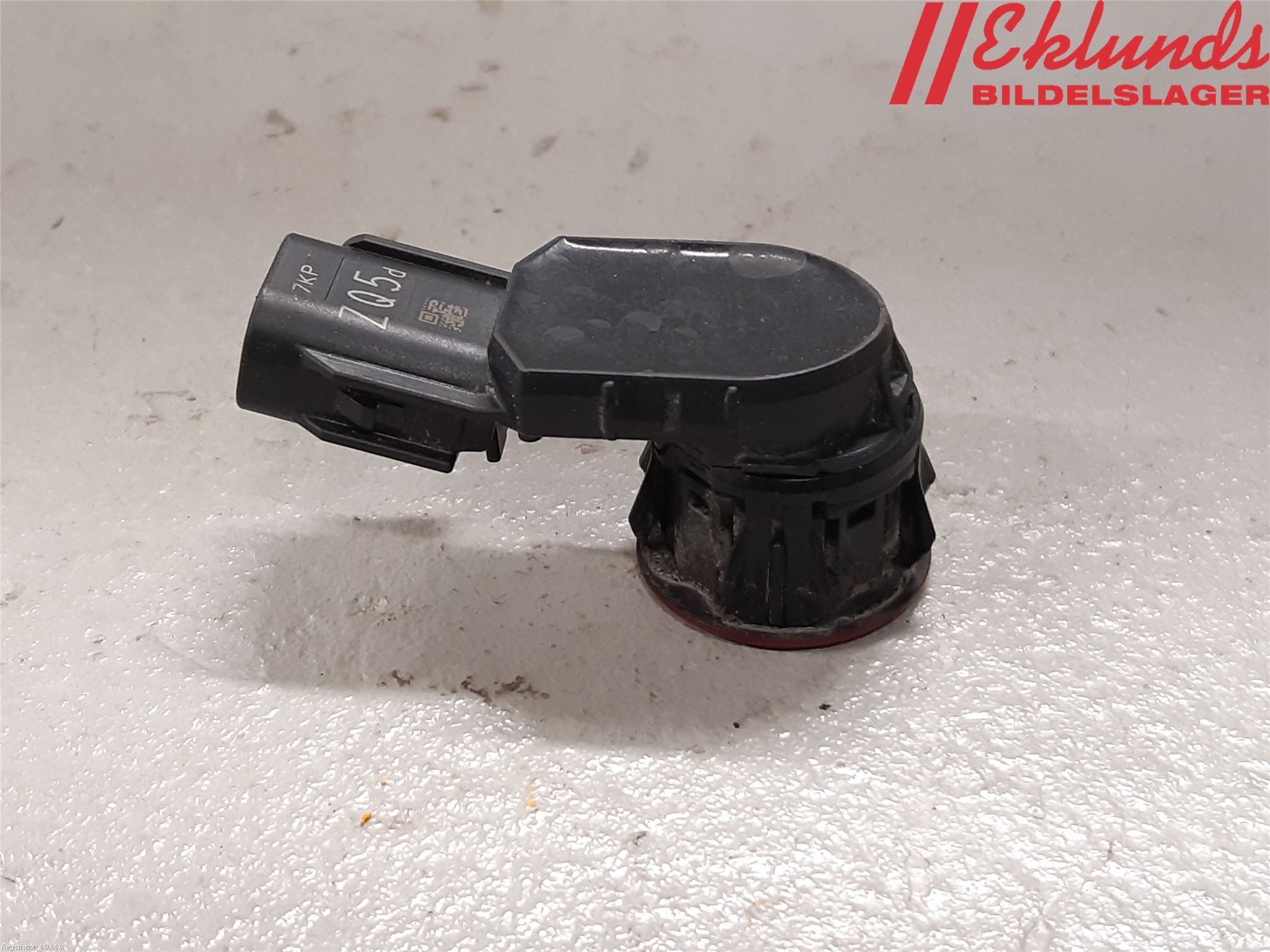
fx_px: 954
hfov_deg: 67.3
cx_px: 635
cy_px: 476
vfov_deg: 53.1
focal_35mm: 26
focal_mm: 3.93
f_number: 1.7
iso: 160
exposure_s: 1/50
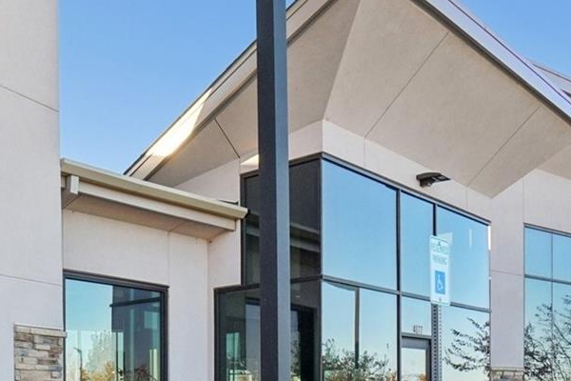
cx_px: 89
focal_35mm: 40
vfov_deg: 33.0
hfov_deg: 45.2
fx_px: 634
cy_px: 265
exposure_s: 1/160
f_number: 8
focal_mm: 10
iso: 400
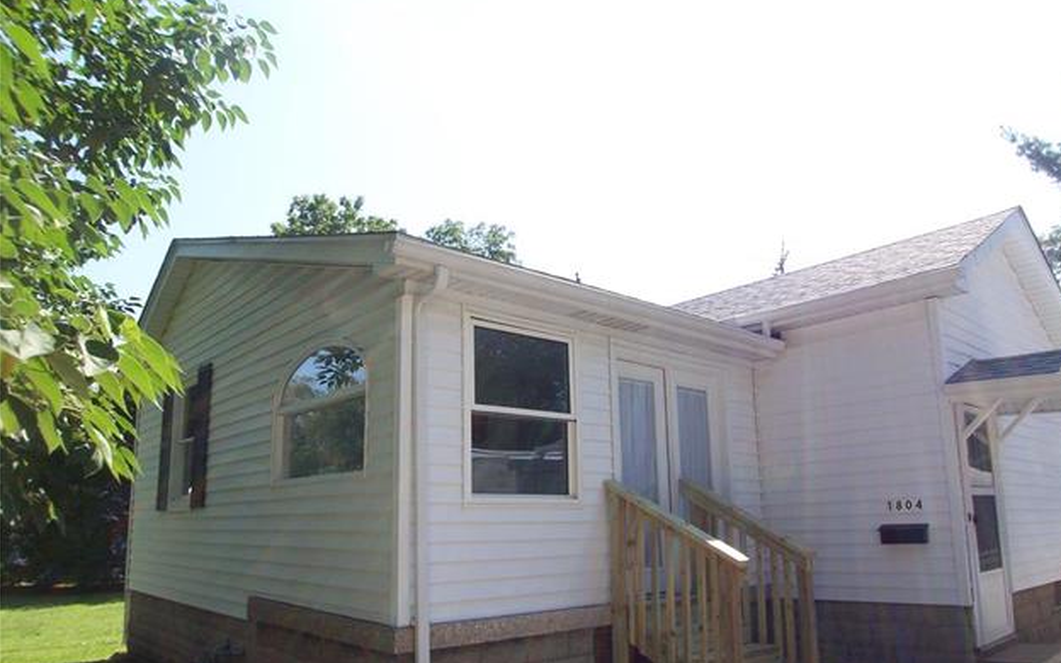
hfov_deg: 72.5
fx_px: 723
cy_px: 384
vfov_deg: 49.1
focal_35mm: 25
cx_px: 542
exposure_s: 1/160
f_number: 5.6
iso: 64
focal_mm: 3.8
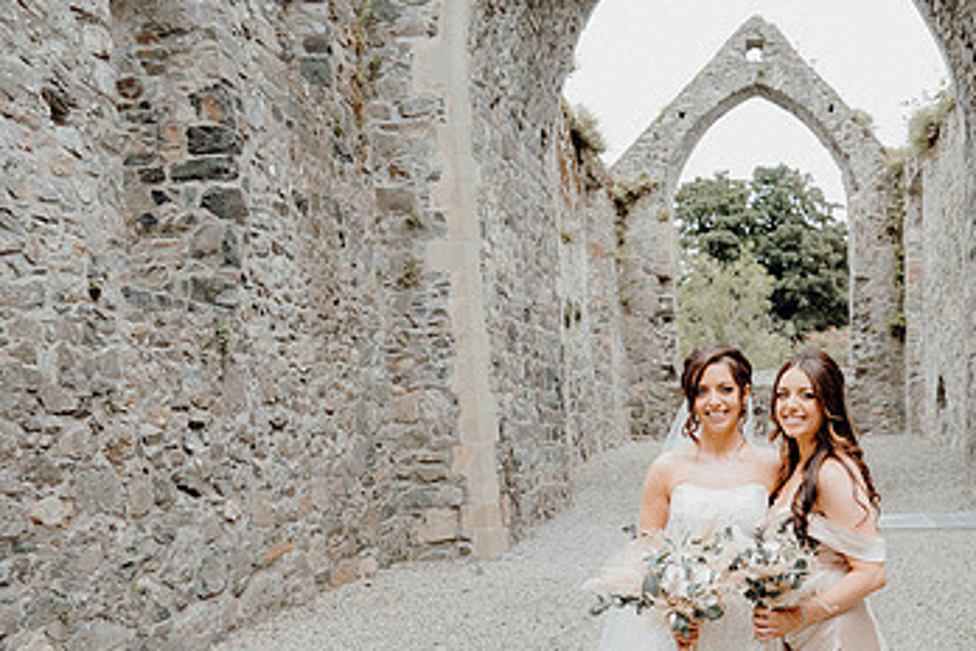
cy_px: 518
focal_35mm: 40
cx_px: 768
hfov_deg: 46.2
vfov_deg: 32.5
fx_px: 1084
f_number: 3.5
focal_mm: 24
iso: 125
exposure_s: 1/160
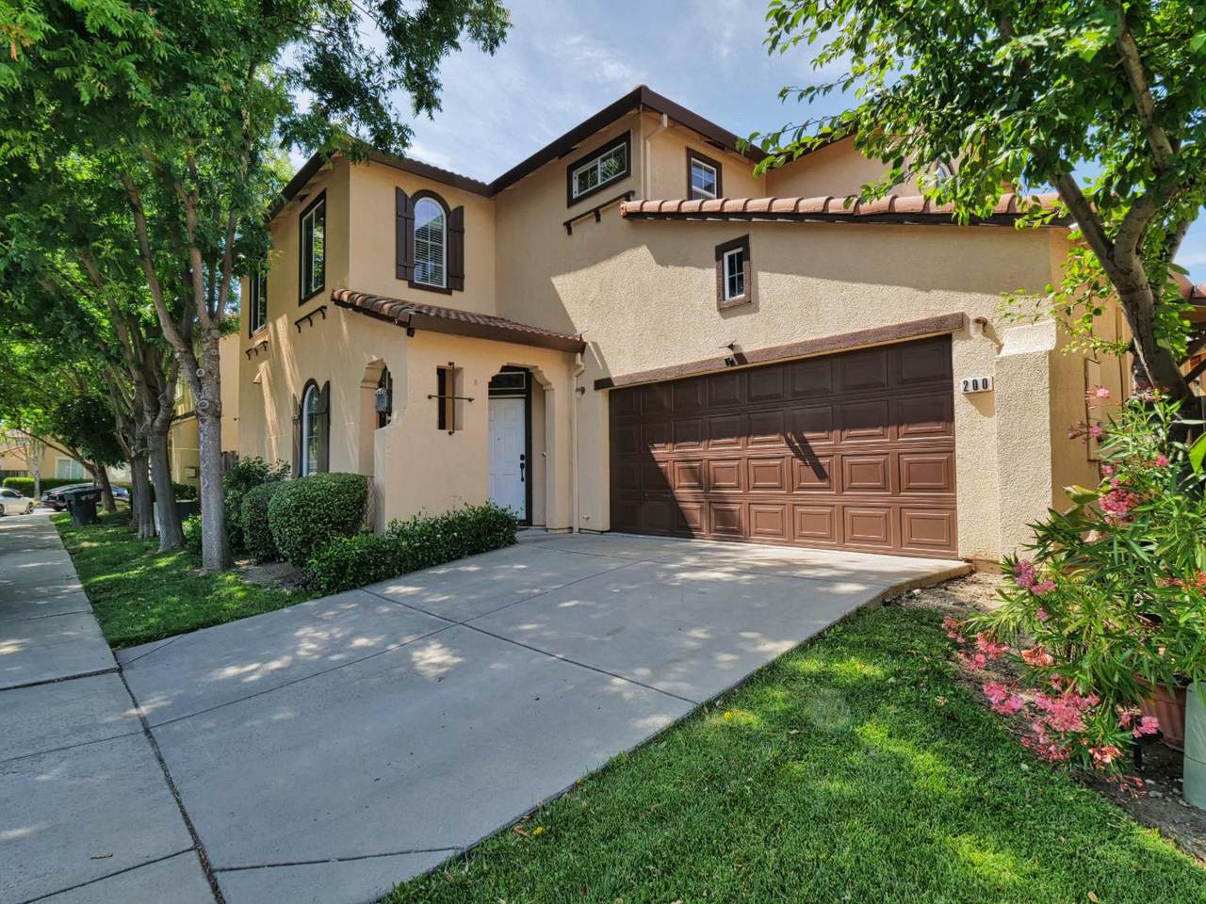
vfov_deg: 71.6
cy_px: 452
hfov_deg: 87.8
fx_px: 627
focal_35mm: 18
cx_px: 603
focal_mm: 9
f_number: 7.1
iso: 100
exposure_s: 1/160
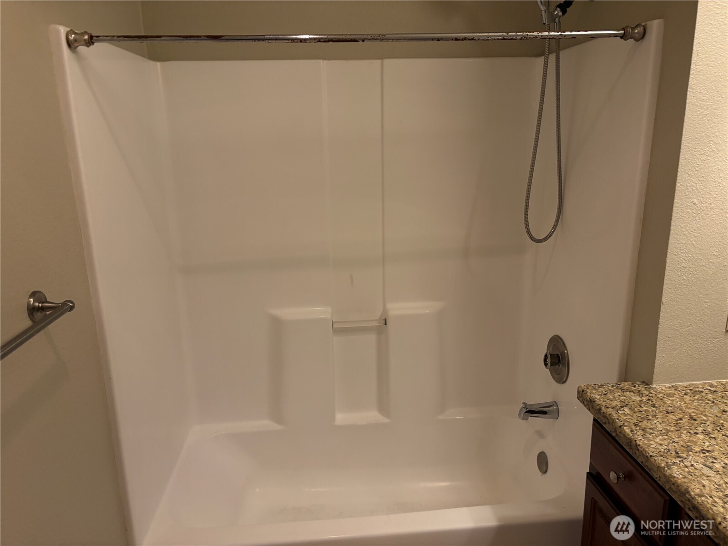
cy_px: 273
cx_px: 364
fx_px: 547
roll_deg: +2.3
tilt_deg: -11.8
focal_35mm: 26
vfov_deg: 53.1
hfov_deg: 67.3
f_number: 1.6
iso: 125
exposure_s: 1/120
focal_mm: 5.96
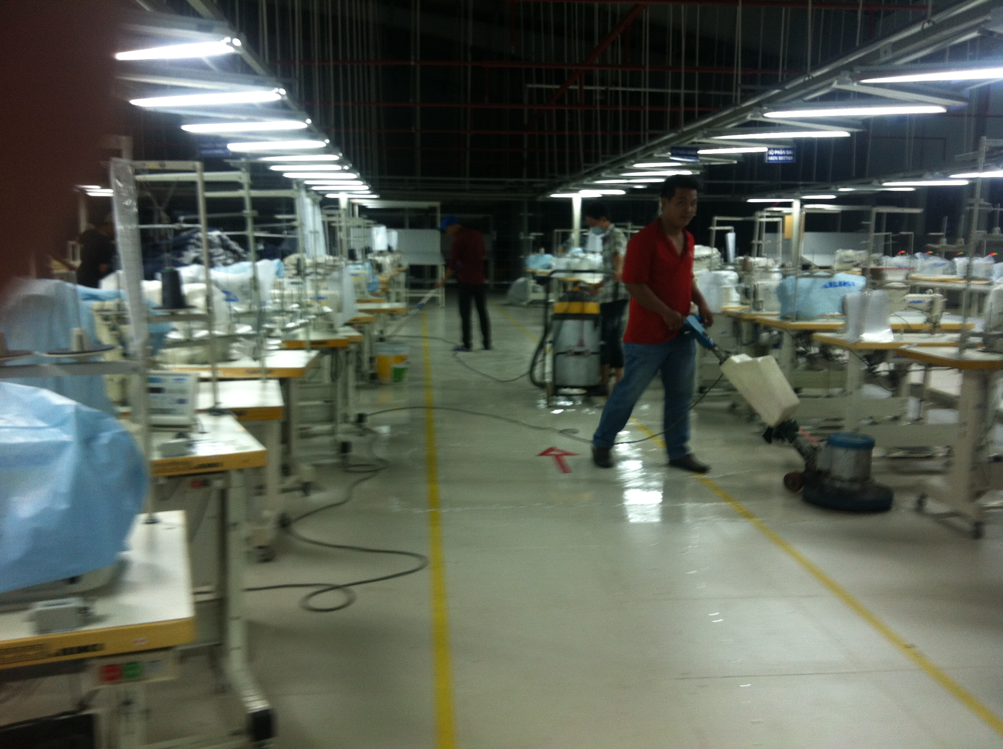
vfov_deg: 40.6
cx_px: 502
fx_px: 1013
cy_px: 374
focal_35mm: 35
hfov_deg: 52.7
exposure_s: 1/17
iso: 80
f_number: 2.8
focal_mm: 3.85
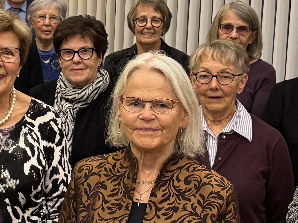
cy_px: 65
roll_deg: -0.4
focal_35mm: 112
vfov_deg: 13.2
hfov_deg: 16.9
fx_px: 964
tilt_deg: -9.0
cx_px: -47
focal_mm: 6.76
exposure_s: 1/50
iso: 250
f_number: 1.78
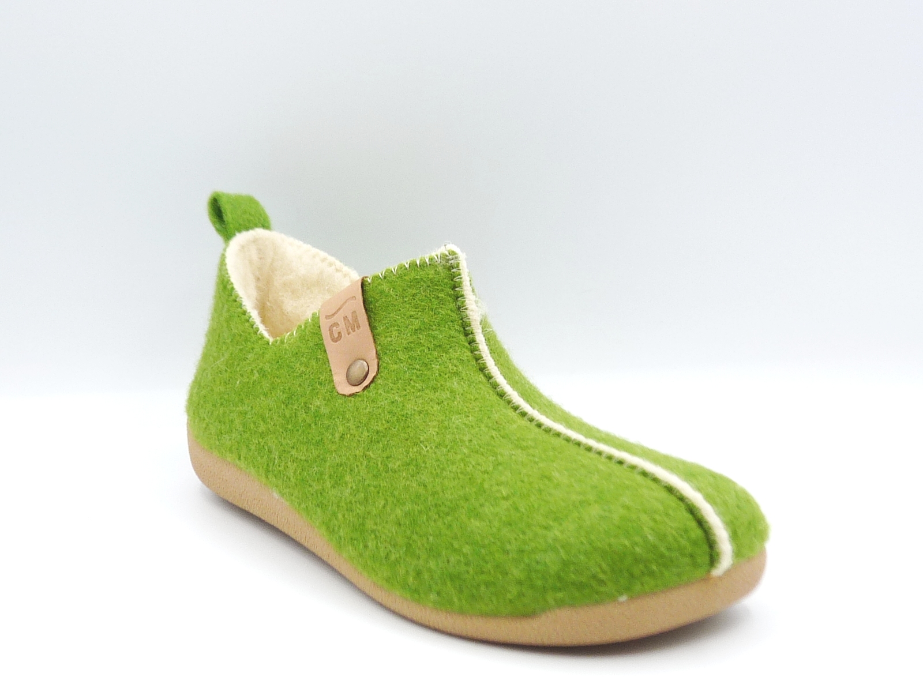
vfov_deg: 30.3
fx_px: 1280
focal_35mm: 48
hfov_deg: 39.7
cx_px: 462
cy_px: 346
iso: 100
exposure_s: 1/125
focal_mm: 4.8
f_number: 4
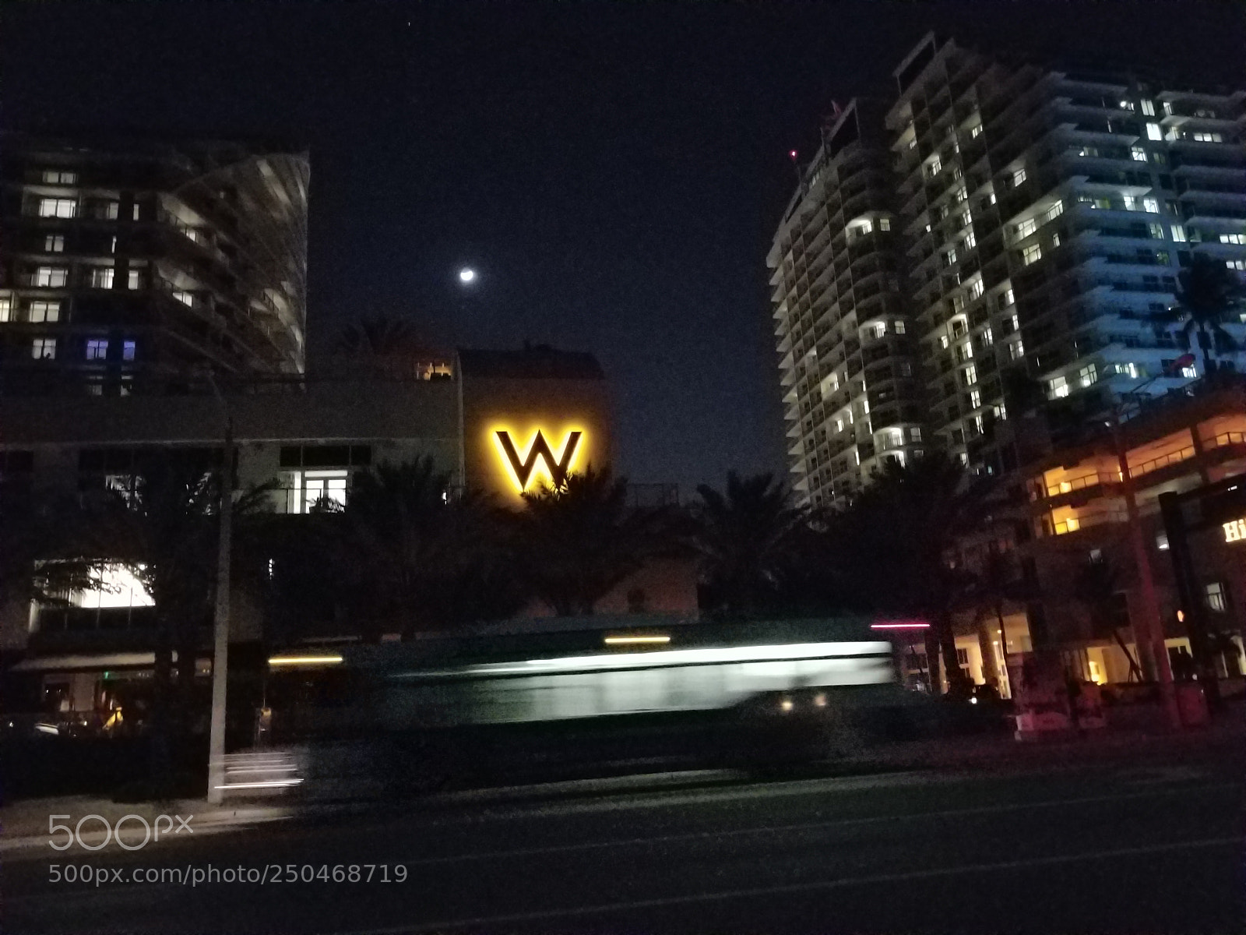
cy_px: 468
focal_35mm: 26
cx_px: 623
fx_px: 936
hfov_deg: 67.3
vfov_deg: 53.1
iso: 2500
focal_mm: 4.25
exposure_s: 1/10
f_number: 1.7
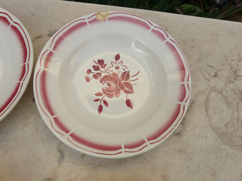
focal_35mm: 28
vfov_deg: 49.7
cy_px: 90
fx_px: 196
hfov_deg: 63.4
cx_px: 121
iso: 100
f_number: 4
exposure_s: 1/160
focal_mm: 4.6
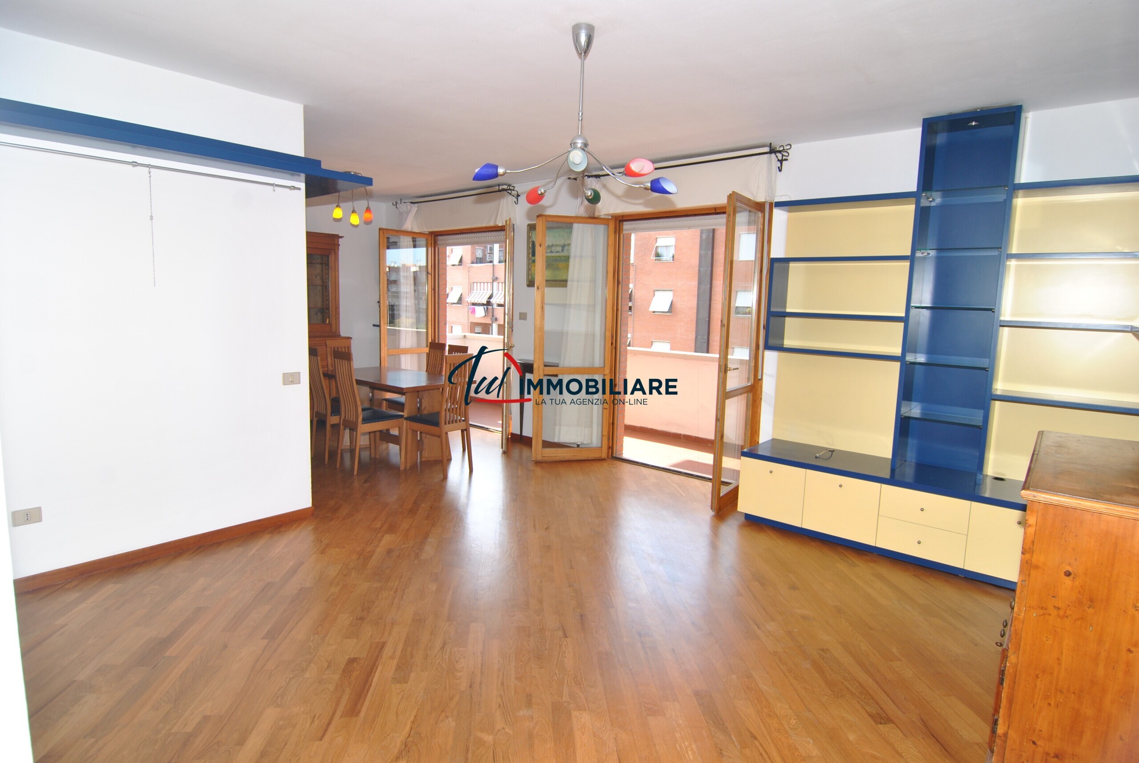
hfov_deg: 89.9
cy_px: 382
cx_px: 570
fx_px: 570
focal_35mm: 18
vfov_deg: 67.5
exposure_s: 1/125
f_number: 5.6
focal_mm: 12
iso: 200
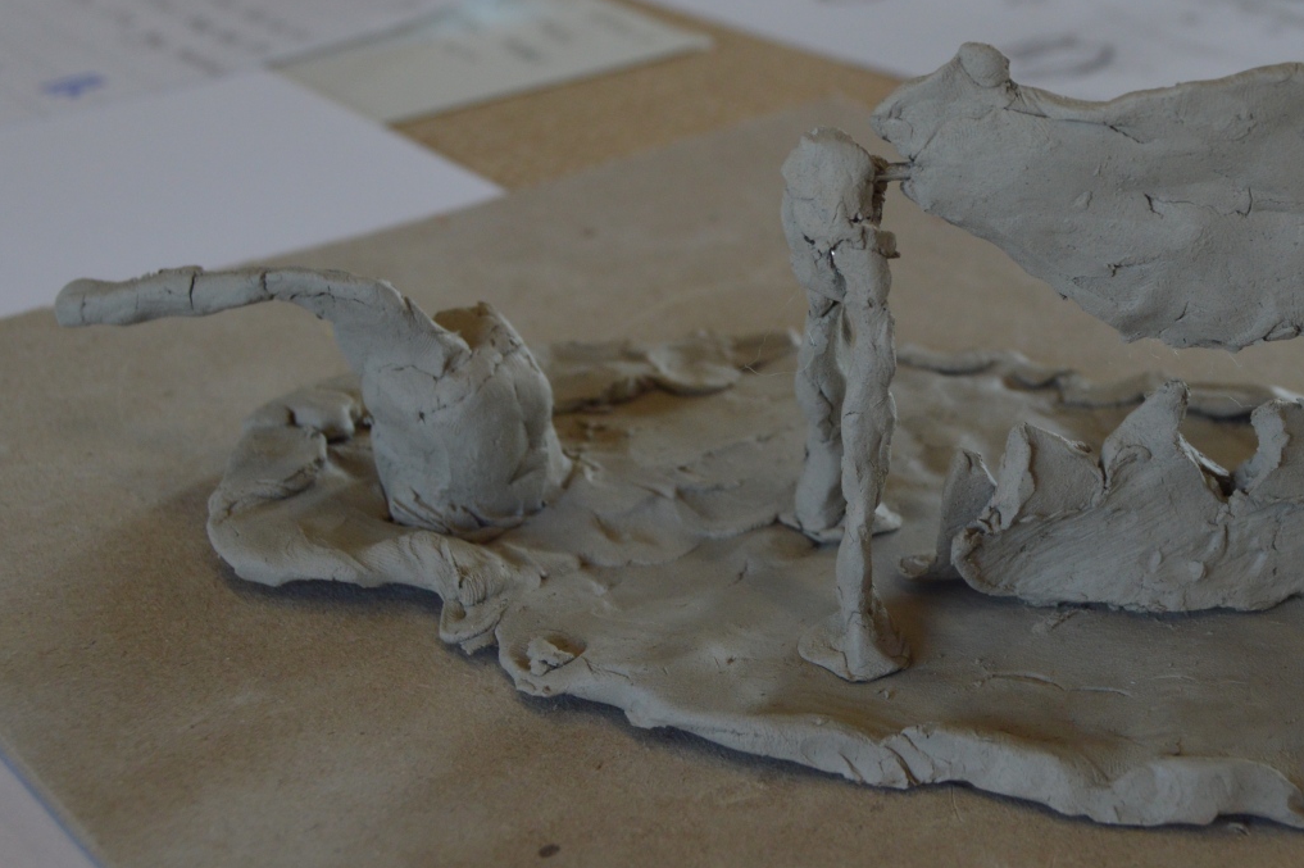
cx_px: 926
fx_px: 2498
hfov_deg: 28.9
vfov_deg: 19.7
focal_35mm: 69
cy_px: 324
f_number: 5.6
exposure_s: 1/125
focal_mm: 26
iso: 400
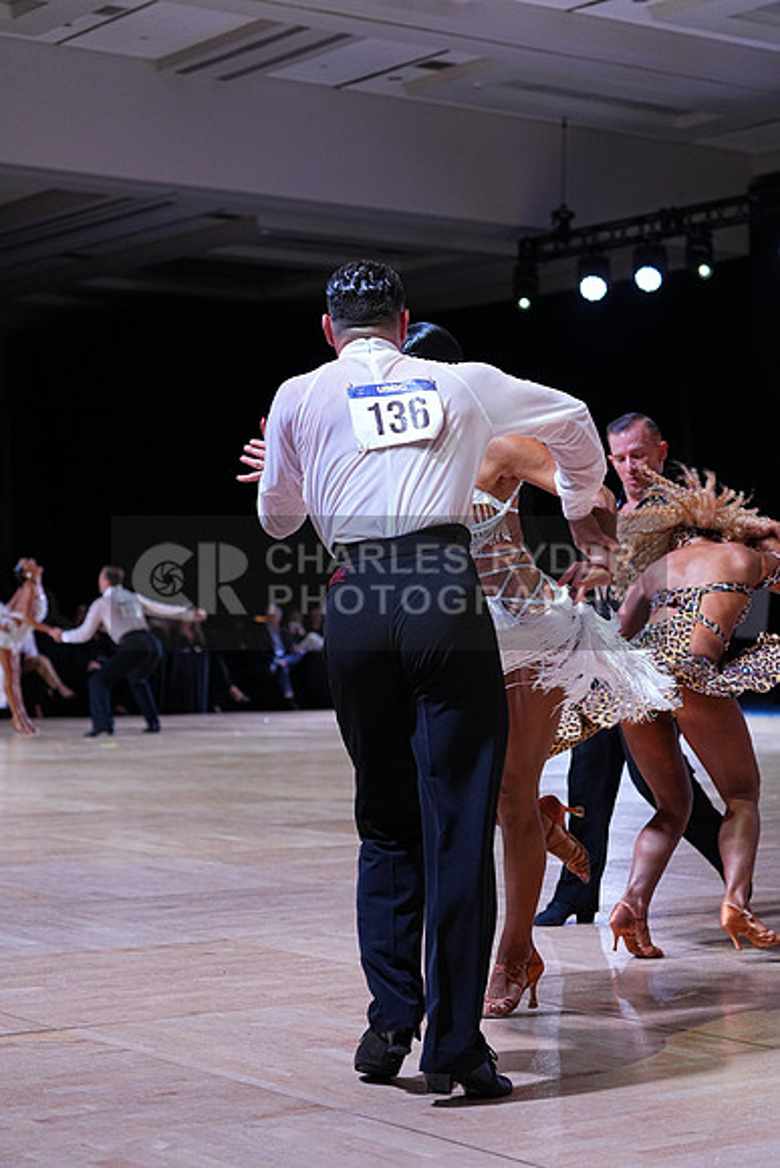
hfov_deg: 19.5
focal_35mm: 70
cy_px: 584
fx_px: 2273
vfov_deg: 28.8
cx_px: 390
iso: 1600
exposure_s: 1/500
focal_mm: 70
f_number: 4
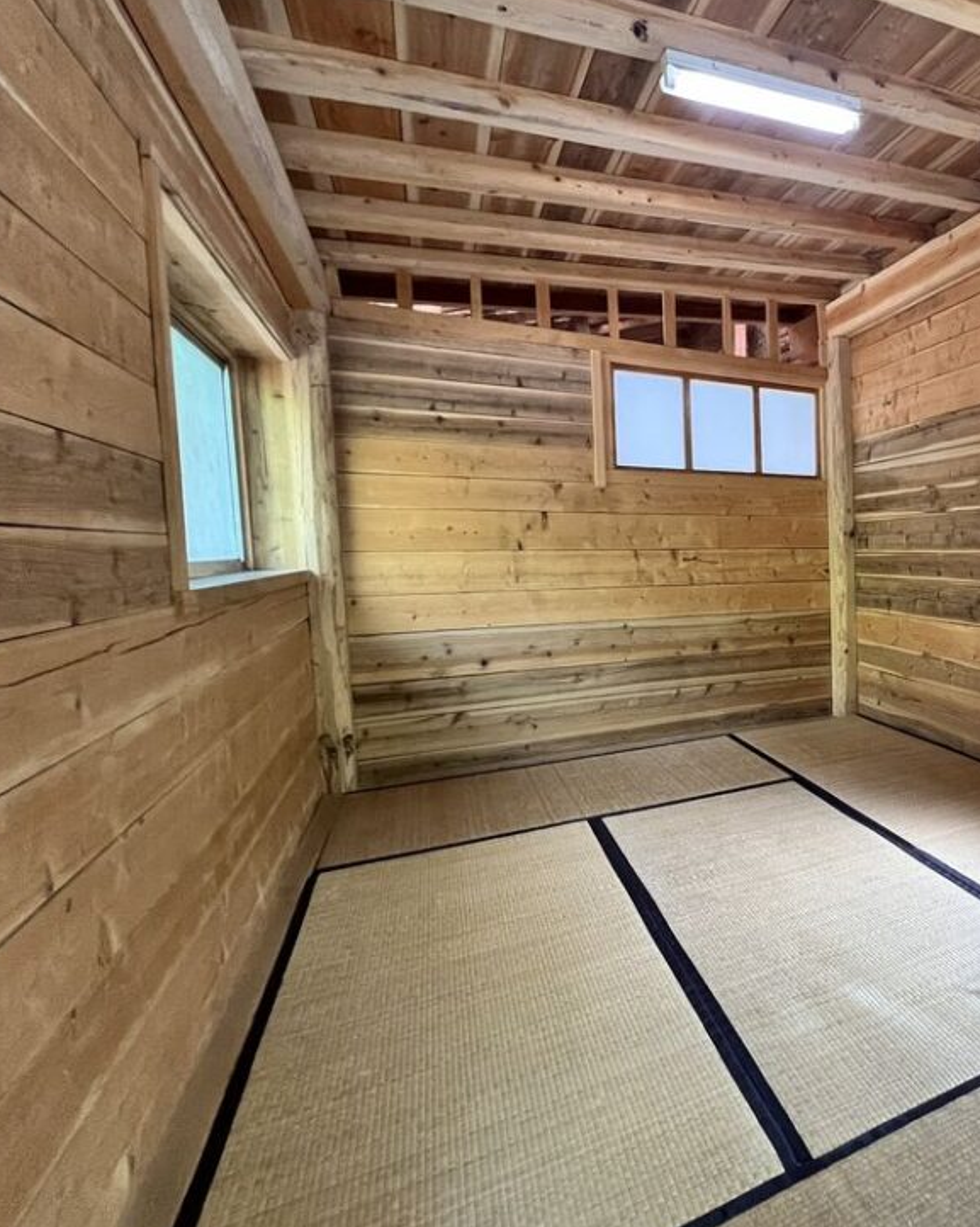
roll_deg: +0.5
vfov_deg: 86.4
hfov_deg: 63.7
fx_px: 653
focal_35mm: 18
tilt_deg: -3.8
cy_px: 590
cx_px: 851
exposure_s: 1/50
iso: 320
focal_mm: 1.57
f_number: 1.8
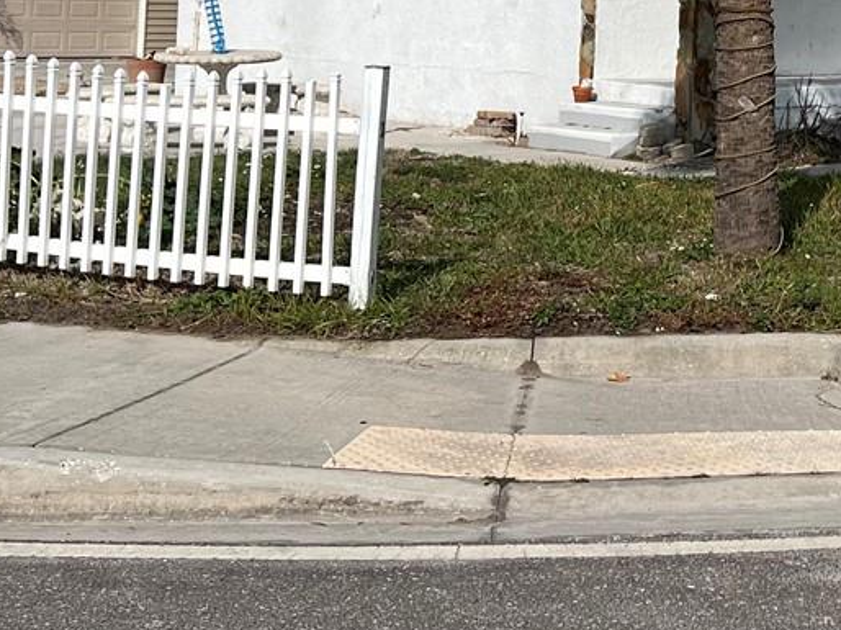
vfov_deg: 17.3
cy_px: -146
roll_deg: -1.0
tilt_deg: +2.6
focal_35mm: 81
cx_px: 897
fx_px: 1967
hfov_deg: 22.9
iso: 50
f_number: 1.5
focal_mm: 5.7
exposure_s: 1/9434
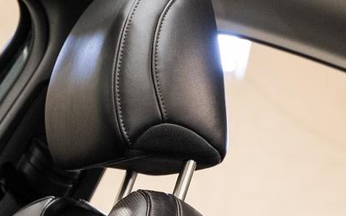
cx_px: 362
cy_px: -162
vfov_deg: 8.9
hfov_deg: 14.4
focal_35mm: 142
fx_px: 1339
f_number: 4
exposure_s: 1/40
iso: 1000
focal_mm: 39.7
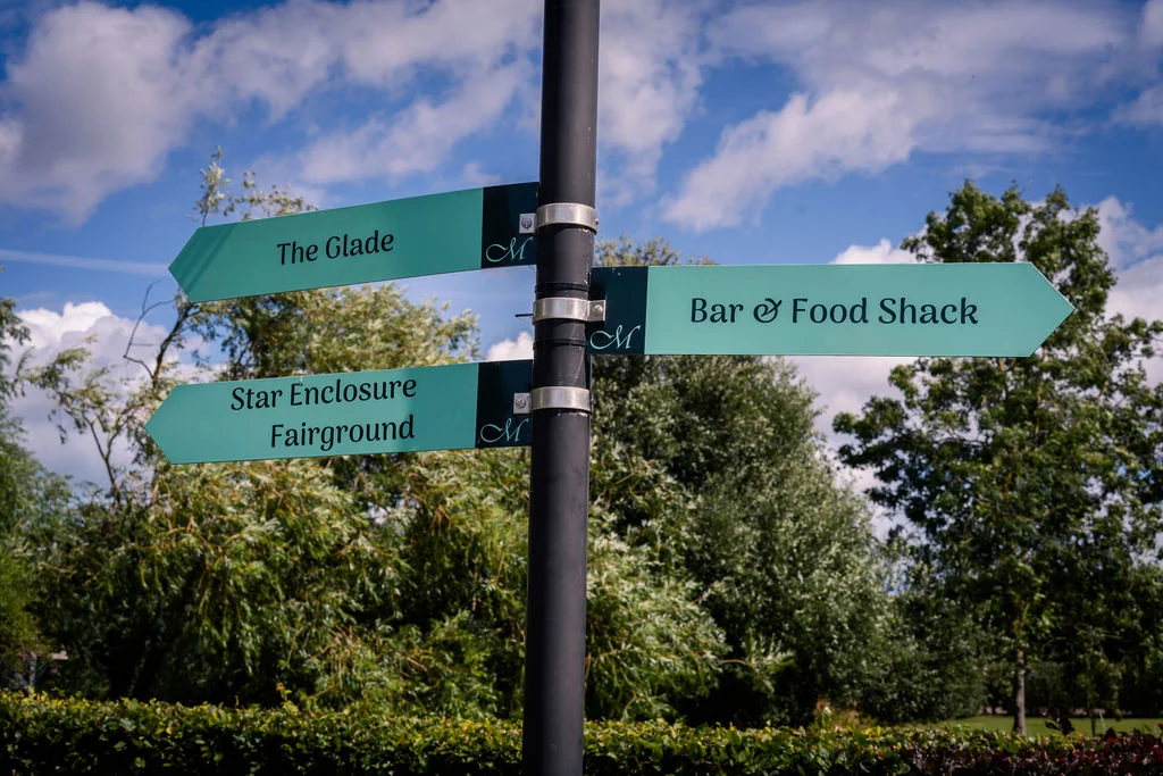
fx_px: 1486
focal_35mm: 46
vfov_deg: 29.3
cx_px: 582
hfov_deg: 42.7
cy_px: 388
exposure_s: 1/160
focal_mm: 46
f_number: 10
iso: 100
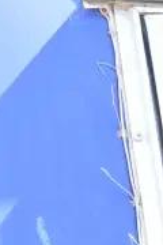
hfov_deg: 8.1
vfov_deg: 13.0
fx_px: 1071
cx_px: -224
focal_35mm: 158
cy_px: 112
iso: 6400
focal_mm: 31
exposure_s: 1/640
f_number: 13
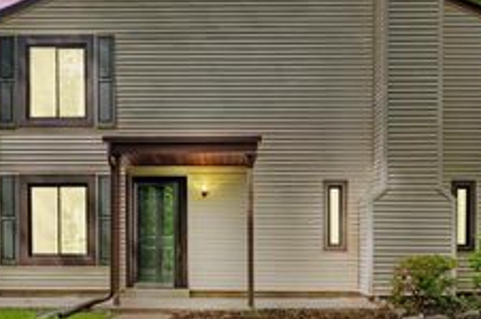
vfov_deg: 42.1
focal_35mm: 31
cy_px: 180
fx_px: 414
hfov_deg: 60.3
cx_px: 262
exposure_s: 1/100
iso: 100
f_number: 7.1
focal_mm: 14
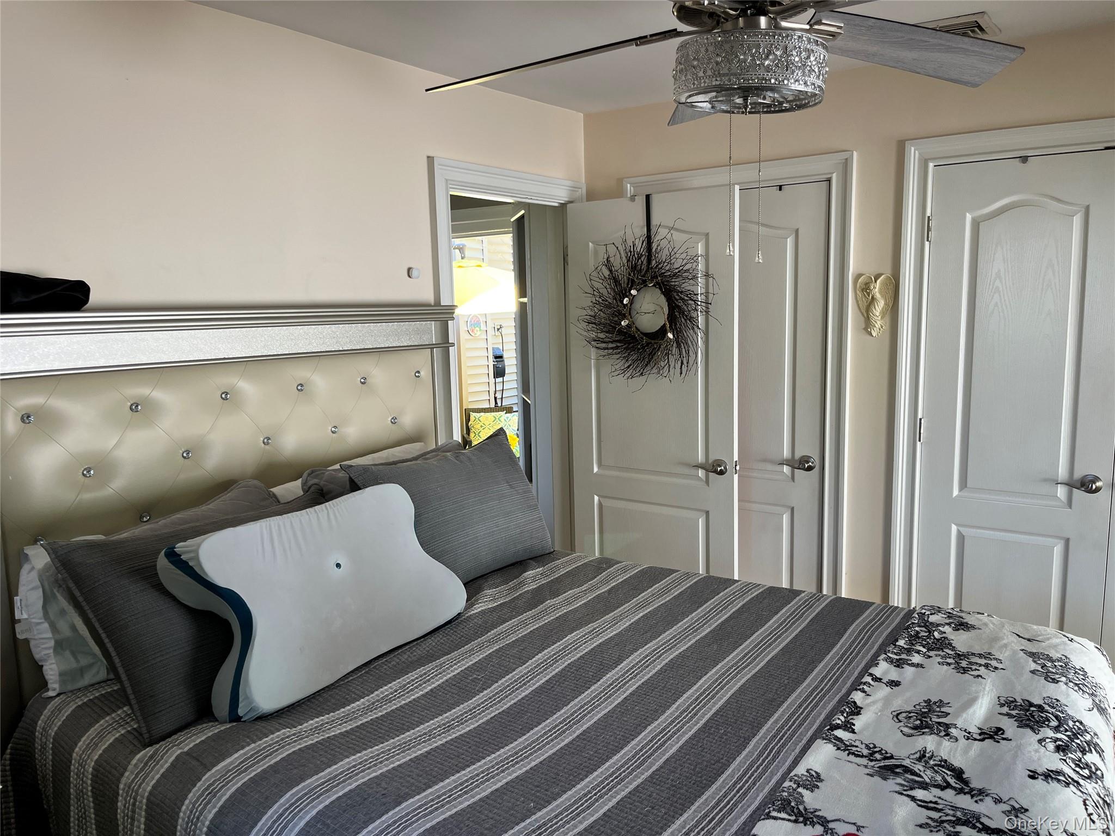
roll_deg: +1.9
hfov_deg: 67.3
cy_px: 418
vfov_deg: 53.1
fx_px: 837
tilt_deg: -7.0
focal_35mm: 26
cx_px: 558
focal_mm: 5.1
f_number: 1.6
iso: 100
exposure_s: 1/121
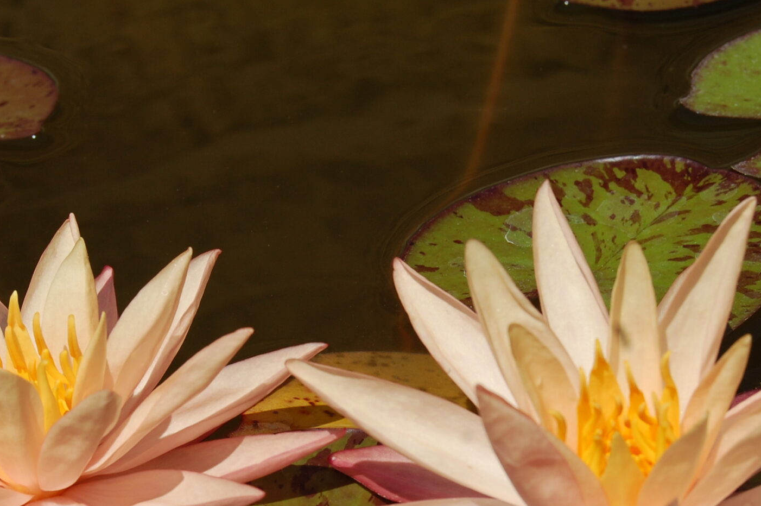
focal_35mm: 115
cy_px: 414
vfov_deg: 11.8
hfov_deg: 17.8
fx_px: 2429
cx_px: 333
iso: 200
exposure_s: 1/500
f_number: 11
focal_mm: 42
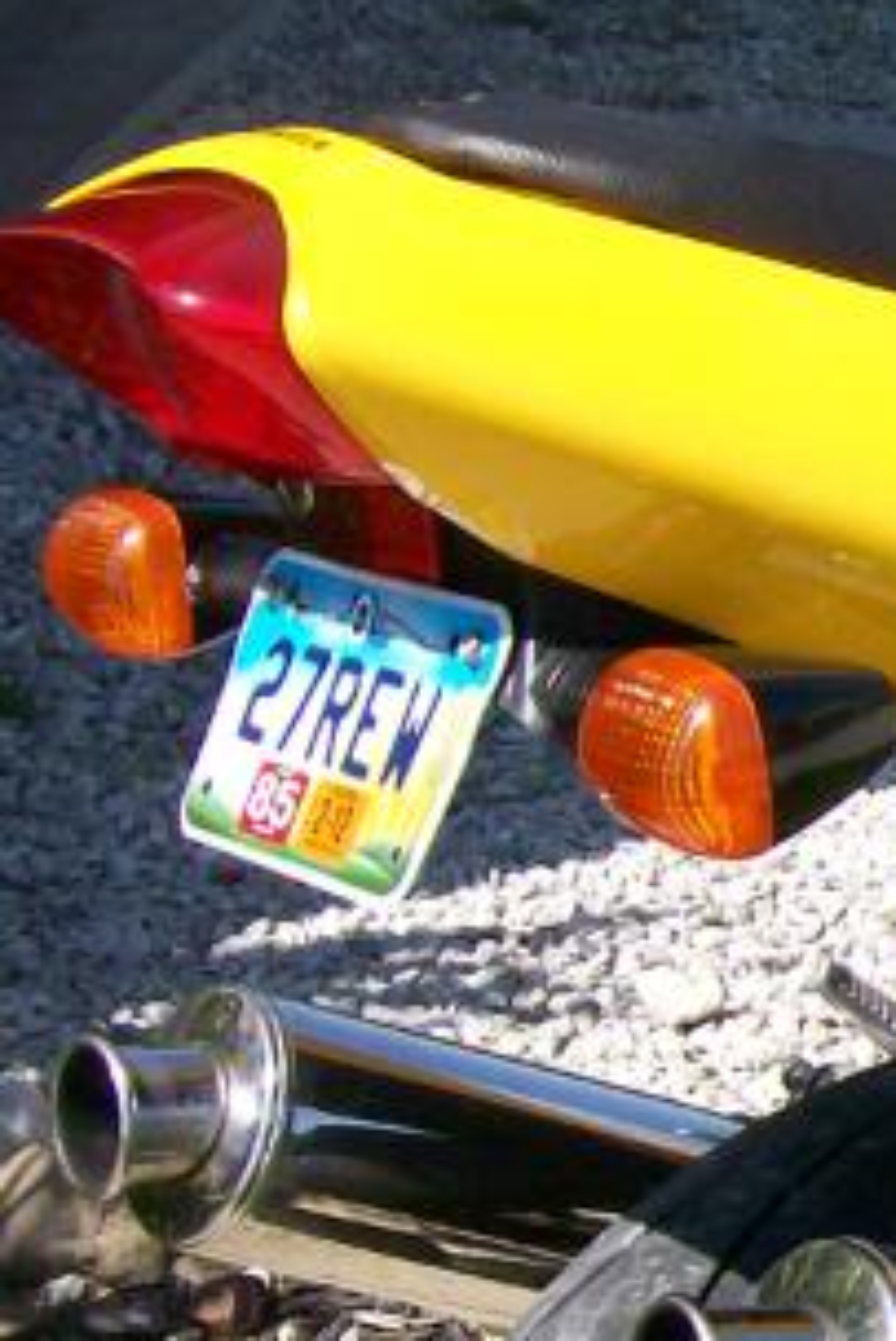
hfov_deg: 9.8
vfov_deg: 16.2
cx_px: 2013
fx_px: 4698
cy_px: 953
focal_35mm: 126
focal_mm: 6
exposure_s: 1/411
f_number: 4.8
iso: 80
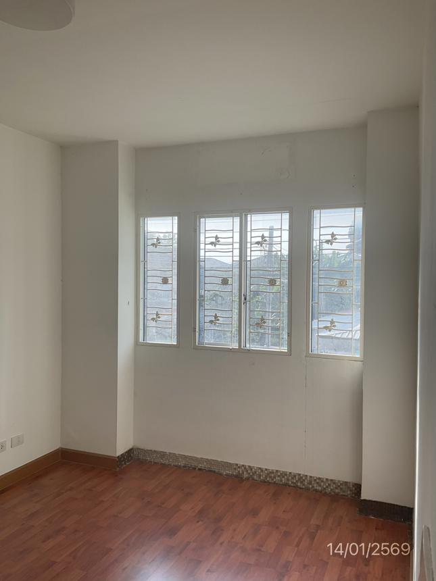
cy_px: 290
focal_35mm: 29
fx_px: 487
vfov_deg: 61.7
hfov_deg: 48.2
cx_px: 218
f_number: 1.8
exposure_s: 1/362
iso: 16
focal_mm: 3
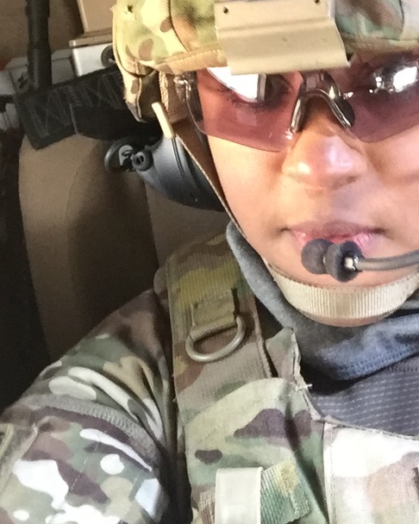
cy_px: 192
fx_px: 791
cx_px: 316
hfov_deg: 29.2
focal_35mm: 51
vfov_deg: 36.4
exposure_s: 1/33
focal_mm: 2.65
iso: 320
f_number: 2.2
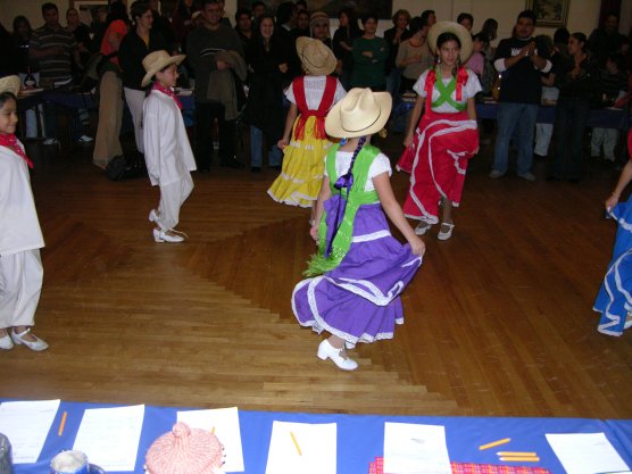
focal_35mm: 35
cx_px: 316
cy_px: 237
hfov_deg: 52.6
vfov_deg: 40.7
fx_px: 639
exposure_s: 1/60.1
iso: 200
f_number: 2.8
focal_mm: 8.9
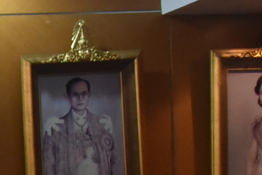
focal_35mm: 214
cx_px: -657
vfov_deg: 6.3
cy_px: 310
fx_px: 1557
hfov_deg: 7.7
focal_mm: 30
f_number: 5.6
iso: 3200
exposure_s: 1/125
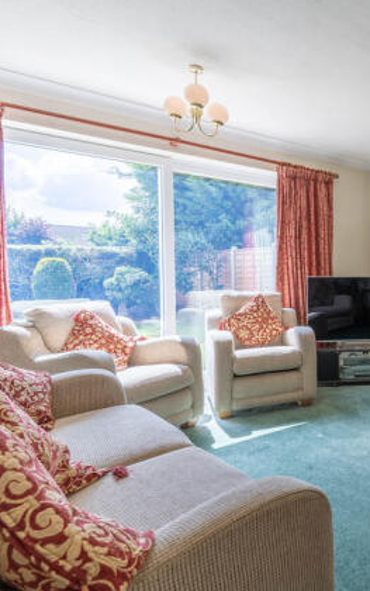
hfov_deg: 37.6
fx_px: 435
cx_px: 417
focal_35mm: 27
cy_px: 291
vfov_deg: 68.4
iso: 100
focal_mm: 17
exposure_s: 1/400
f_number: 8
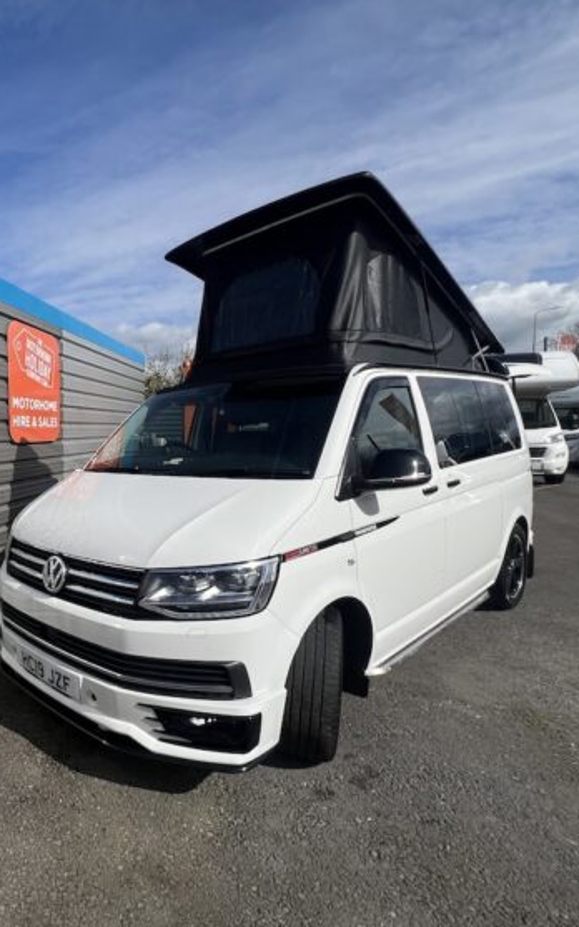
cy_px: 474
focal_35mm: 19
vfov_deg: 88.0
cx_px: 58
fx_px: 480
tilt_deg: -4.2
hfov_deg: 54.3
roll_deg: +1.3
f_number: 1.8
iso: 32
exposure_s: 1/3125
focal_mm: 1.57
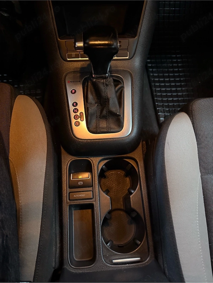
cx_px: 106
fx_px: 197
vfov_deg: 71.6
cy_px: 142
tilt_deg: -70.1
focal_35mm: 24
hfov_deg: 56.8
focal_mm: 6.76
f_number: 1.78
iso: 1600
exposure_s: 1/30
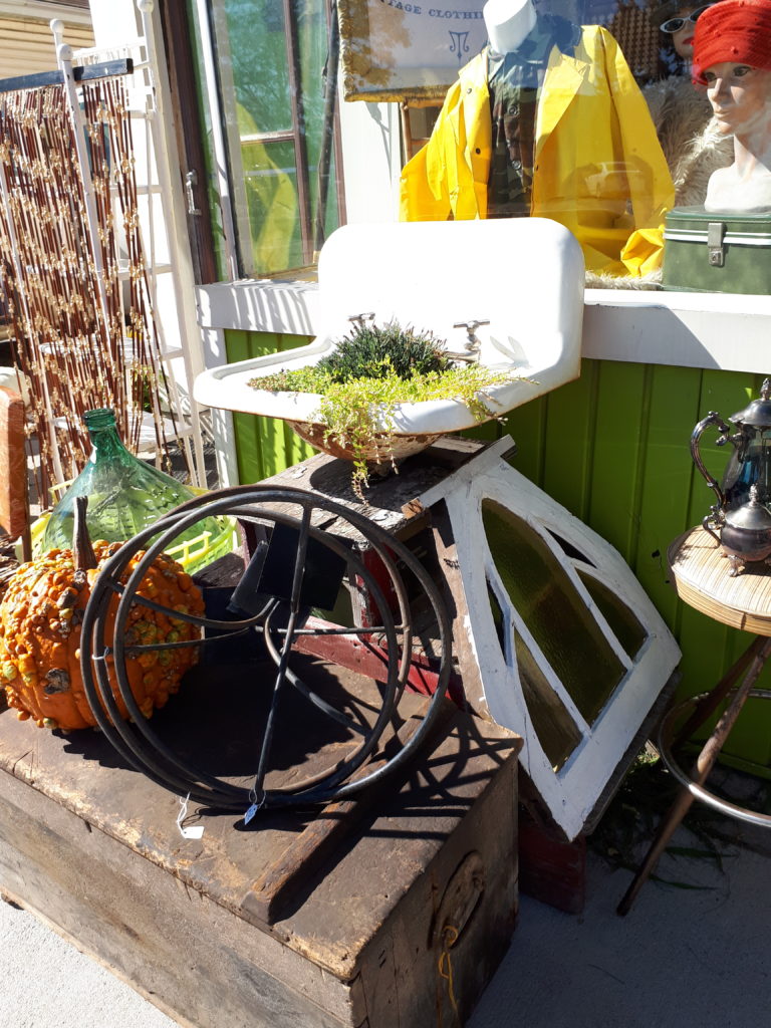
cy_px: 514
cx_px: 386
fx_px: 802
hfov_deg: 51.4
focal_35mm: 27
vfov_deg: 65.3
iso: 40
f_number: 1.9
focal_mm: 3.6
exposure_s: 1/713
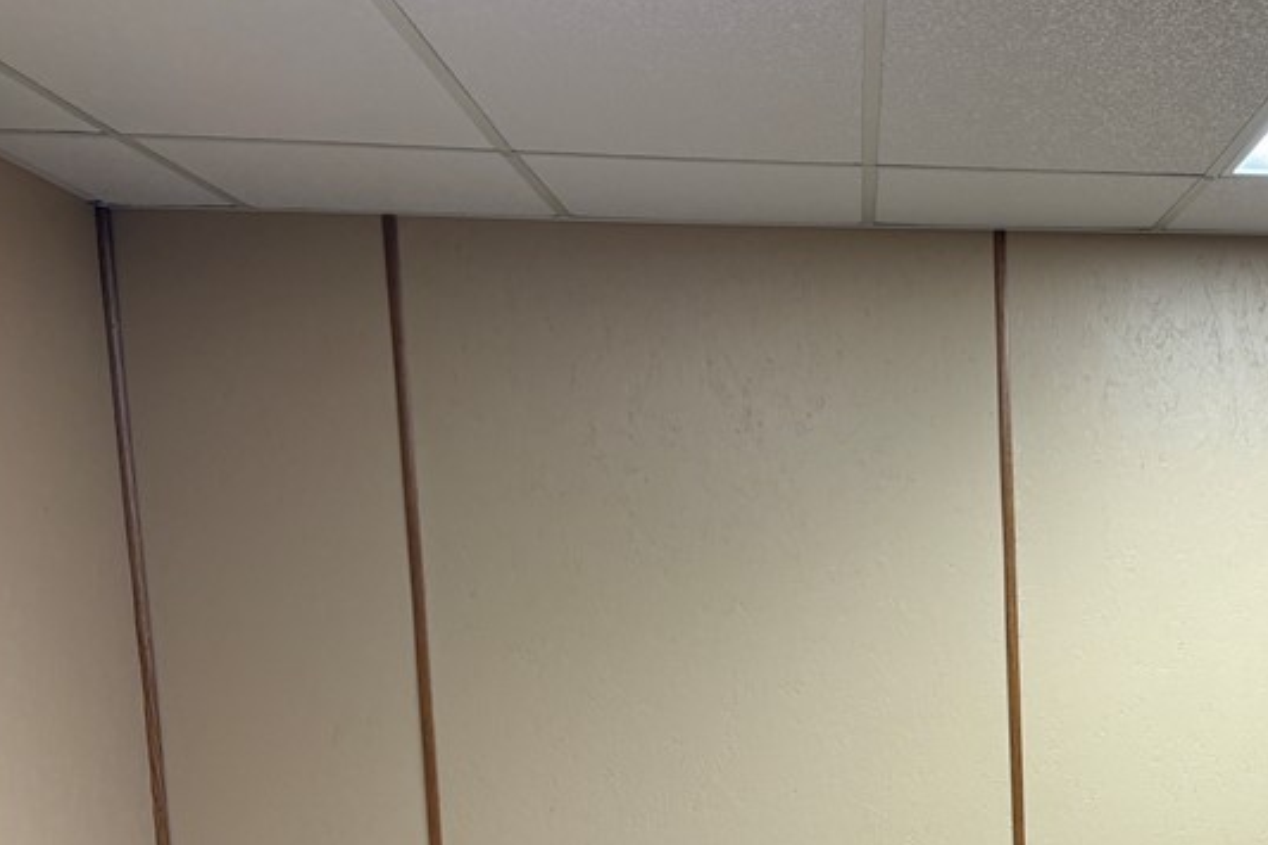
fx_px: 1831
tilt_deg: -6.8
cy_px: 831
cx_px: 1197
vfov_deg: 24.8
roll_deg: +0.9
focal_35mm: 52
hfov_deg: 35.4
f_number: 1.6
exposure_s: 1/60
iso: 80
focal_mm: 5.96
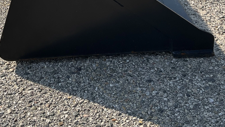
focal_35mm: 62
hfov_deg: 33.7
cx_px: 83
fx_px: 370
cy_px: -6
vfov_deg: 18.8
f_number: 1.8
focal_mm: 3
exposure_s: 1/997
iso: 25
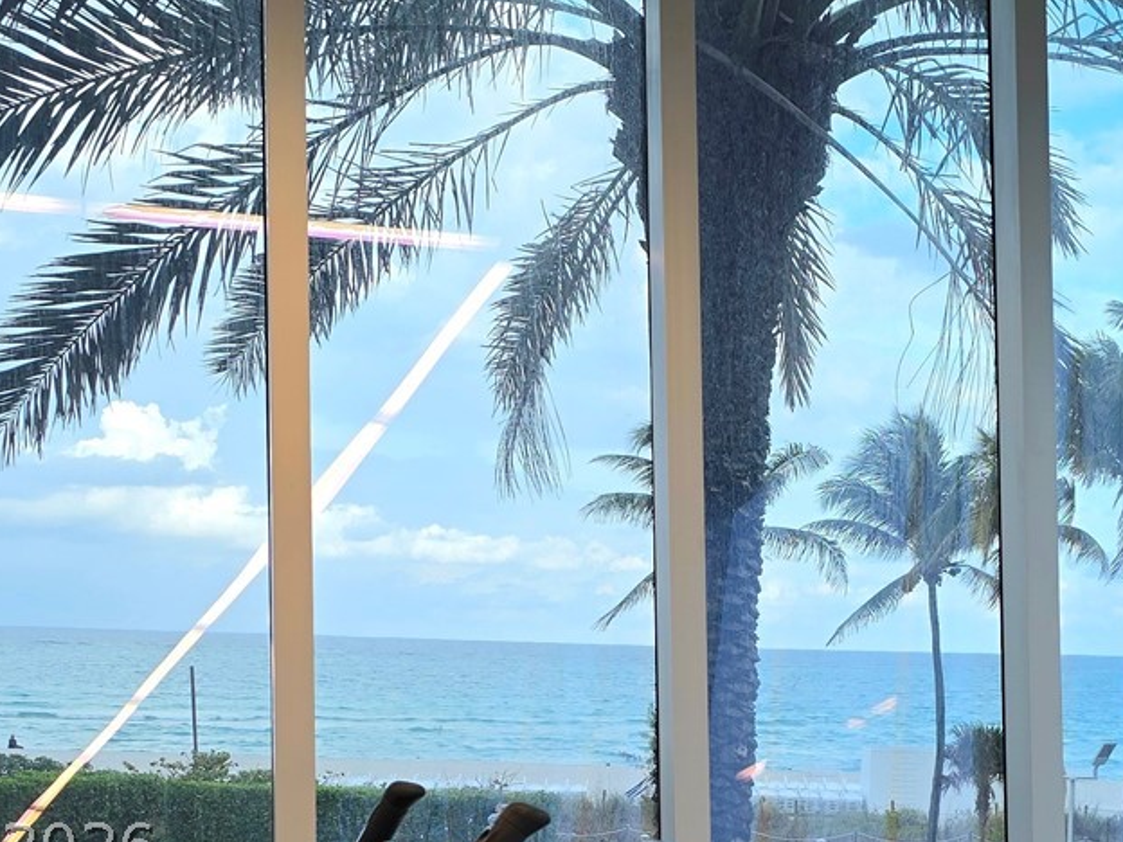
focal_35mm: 59
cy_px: 846
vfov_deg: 23.7
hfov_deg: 32.5
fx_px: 1914
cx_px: 707
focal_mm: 6.3
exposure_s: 1/60.2
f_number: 1.7
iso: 16
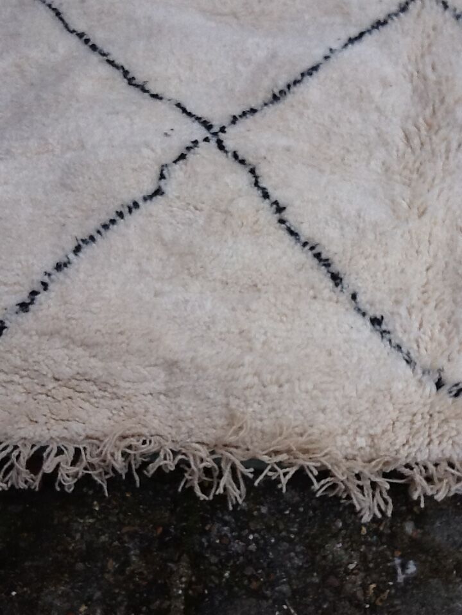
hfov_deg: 32.9
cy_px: 308
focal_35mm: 44
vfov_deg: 42.9
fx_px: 783
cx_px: 231
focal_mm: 2.03
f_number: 2.4
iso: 40
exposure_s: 1/431
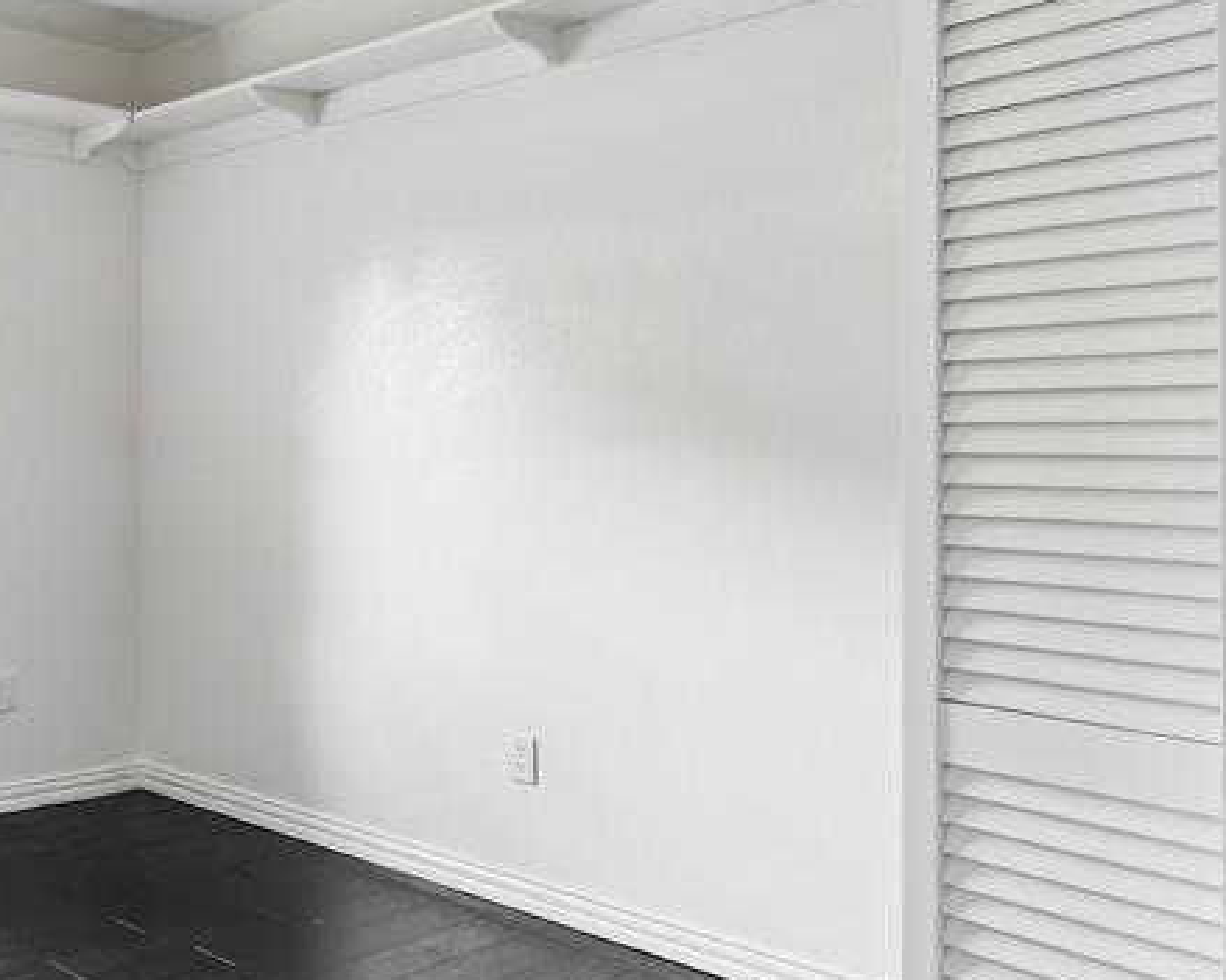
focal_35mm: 35
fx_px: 1270
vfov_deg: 42.2
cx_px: 11
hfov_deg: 44.2
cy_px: 450
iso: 400
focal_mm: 16
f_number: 8
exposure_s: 1/30
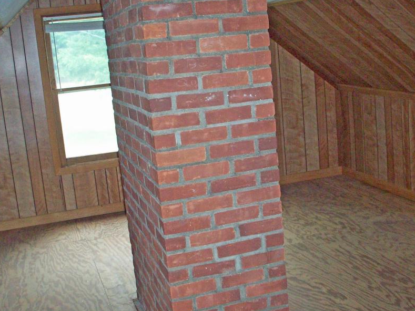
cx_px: 196
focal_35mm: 48
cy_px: 181
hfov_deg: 39.6
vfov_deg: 30.2
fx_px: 576
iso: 200
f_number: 2.8
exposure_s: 1/64
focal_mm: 6.2
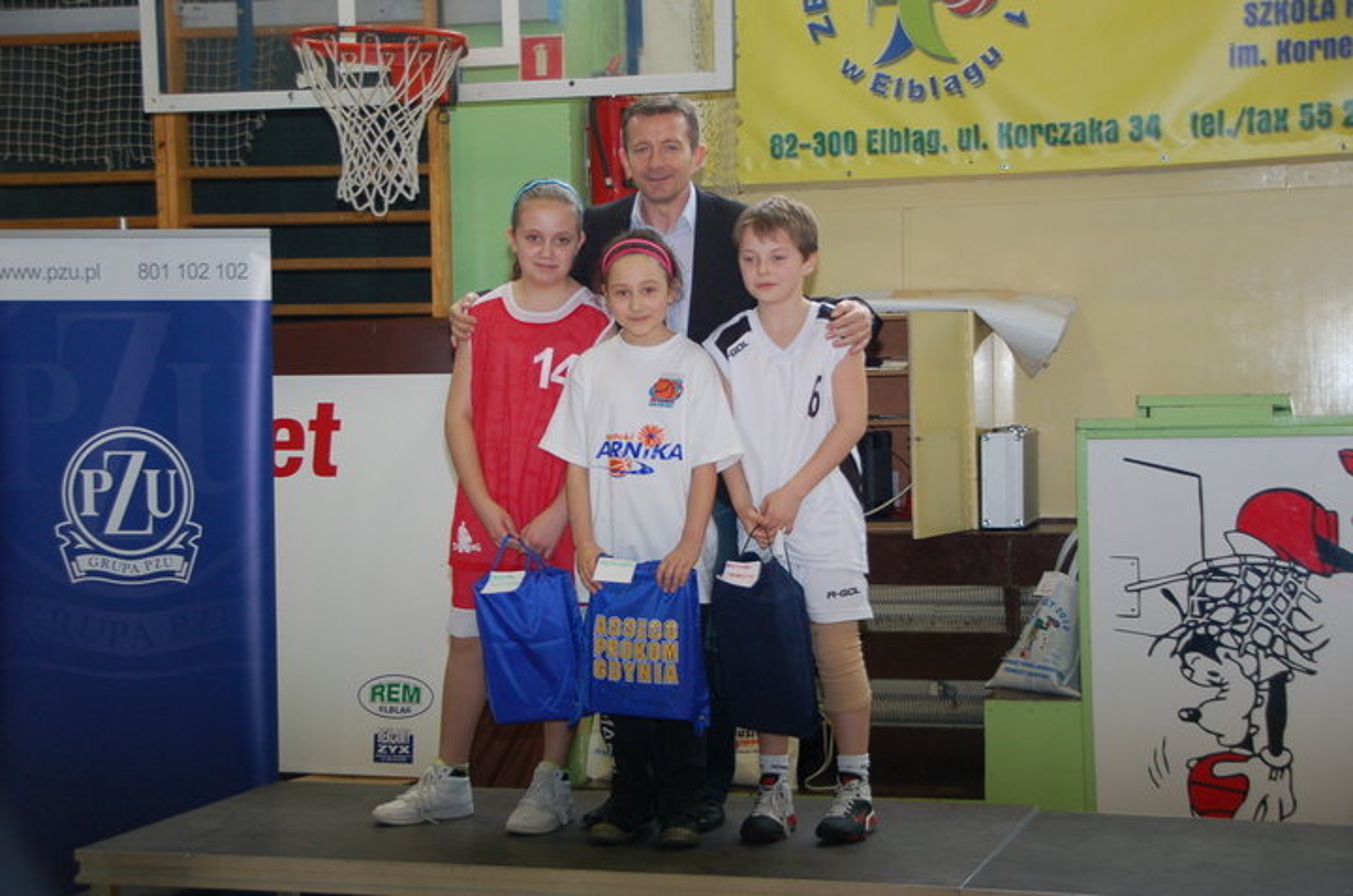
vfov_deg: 20.5
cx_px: 676
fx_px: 2476
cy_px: 448
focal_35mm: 66
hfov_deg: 30.6
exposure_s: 1/60
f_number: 4.8
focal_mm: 44
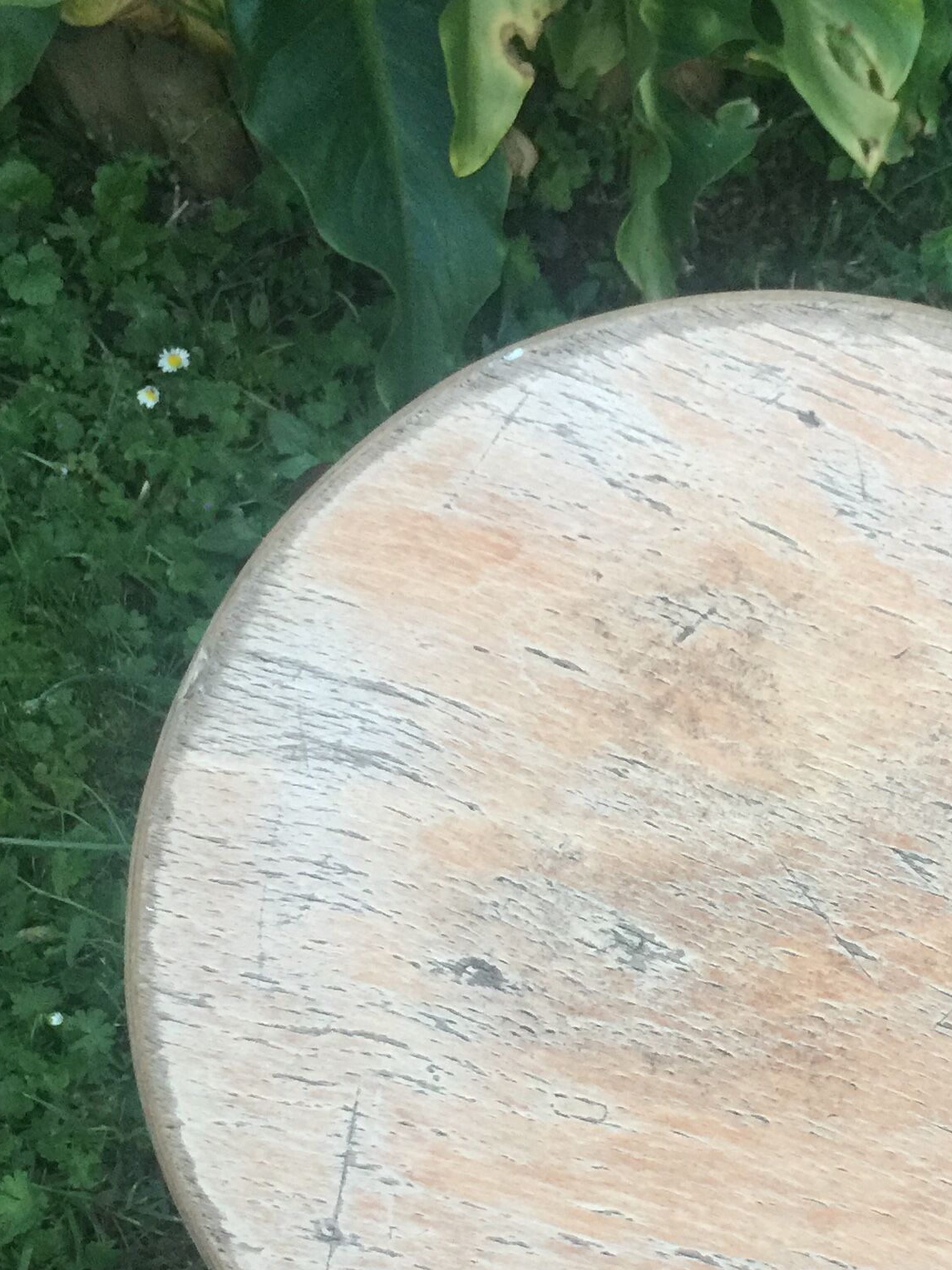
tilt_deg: -70.6
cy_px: 885
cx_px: 823
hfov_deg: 23.1
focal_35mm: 62
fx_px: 2274
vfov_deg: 30.9
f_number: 2.2
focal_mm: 4.15
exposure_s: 1/17
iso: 100
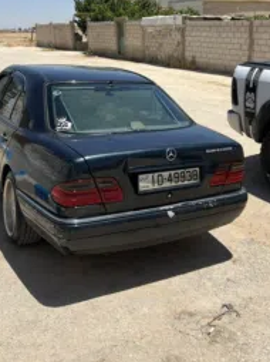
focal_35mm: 41
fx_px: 427
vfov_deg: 44.8
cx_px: 153
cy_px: 108
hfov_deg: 35.0
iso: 50
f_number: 1.5
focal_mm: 5.7
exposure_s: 1/6211
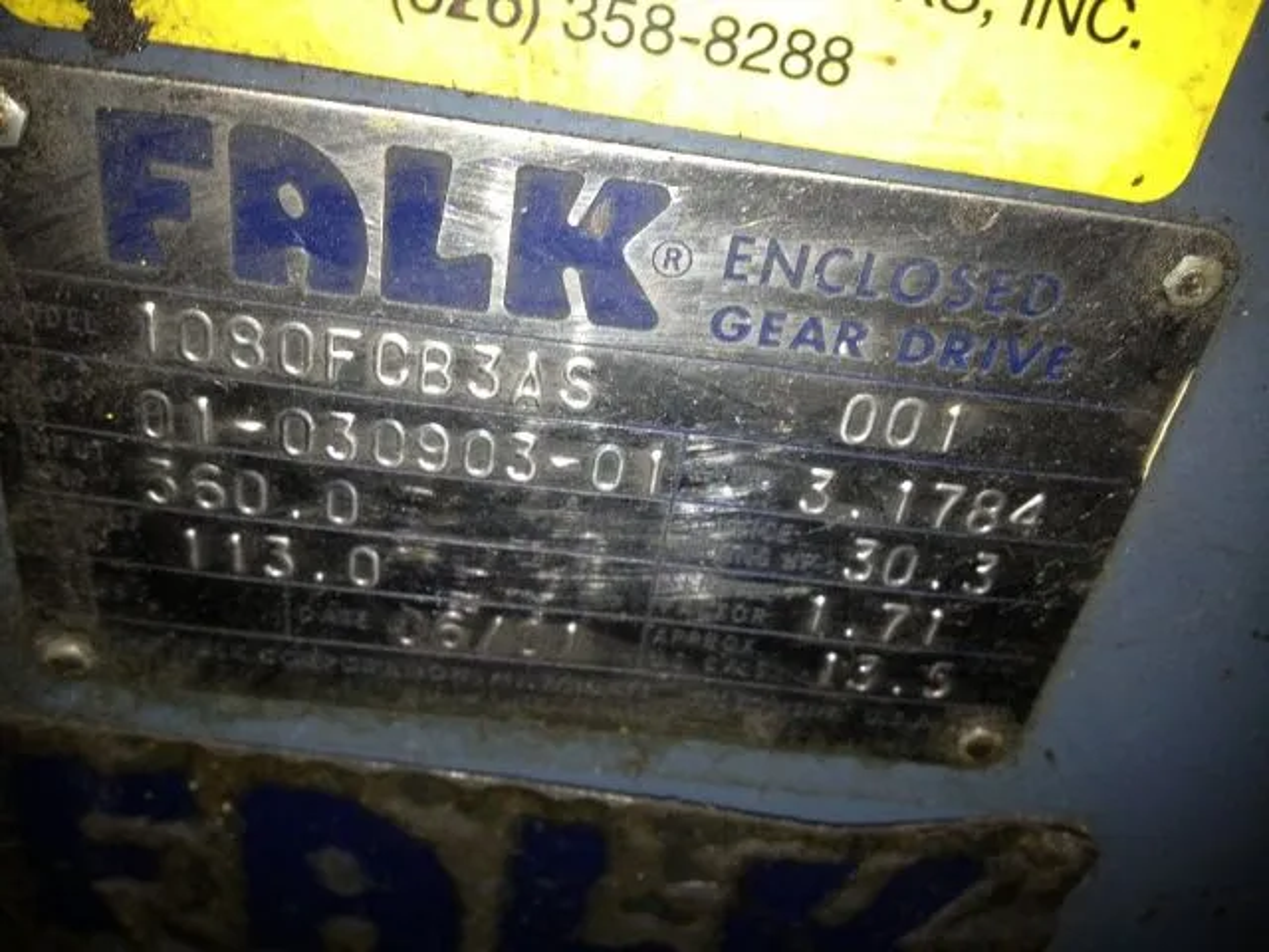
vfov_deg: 40.7
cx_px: 634
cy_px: 476
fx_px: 1283
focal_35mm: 35
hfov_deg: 52.6
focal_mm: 4.28
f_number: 2.4
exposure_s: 1/42
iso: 50
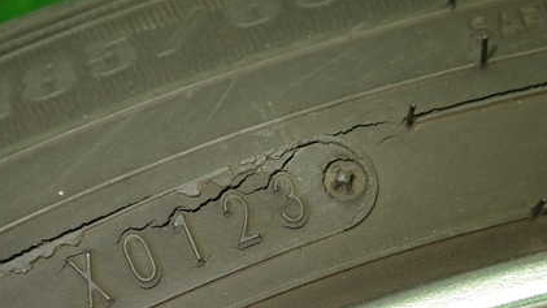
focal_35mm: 59
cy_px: 217
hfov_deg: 35.4
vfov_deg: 20.3
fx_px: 856
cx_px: 233
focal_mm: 6.83
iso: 200
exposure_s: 1/40
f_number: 2.7
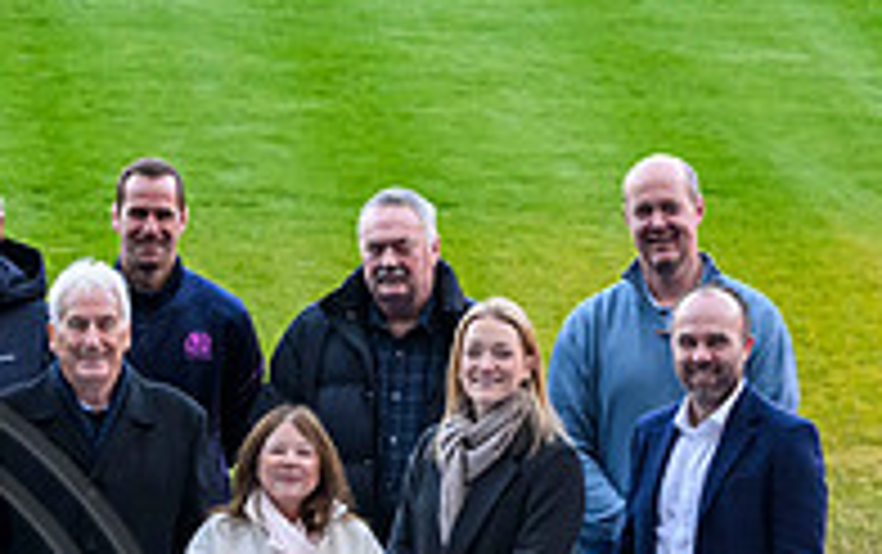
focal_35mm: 399
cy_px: 772
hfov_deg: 5.2
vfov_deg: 3.3
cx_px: -316
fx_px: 9602
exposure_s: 1/320
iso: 2500
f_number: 6.3
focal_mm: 125
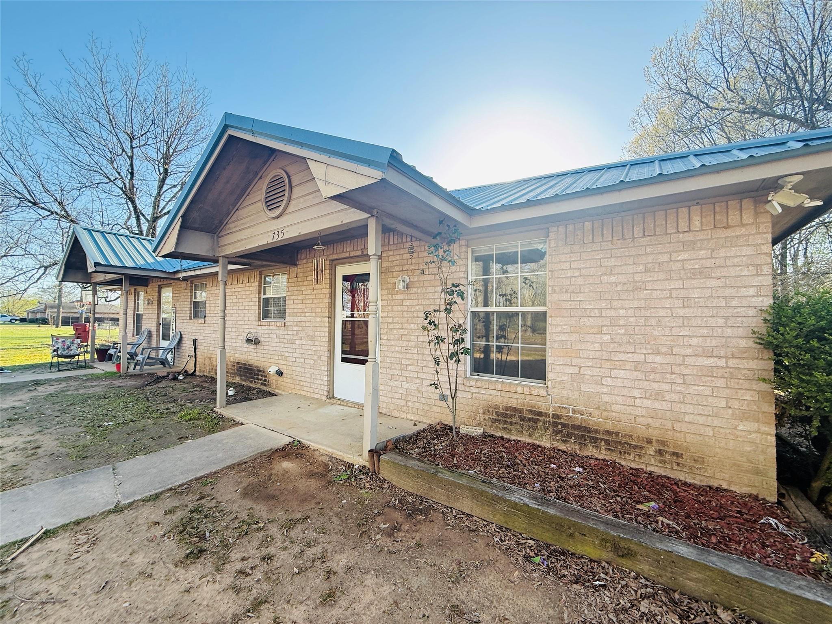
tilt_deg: +0.8
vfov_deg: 85.7
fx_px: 336
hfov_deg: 102.1
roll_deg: -0.3
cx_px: 416
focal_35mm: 14
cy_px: 312
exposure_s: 1/177
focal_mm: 2.22
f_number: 2.2
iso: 50
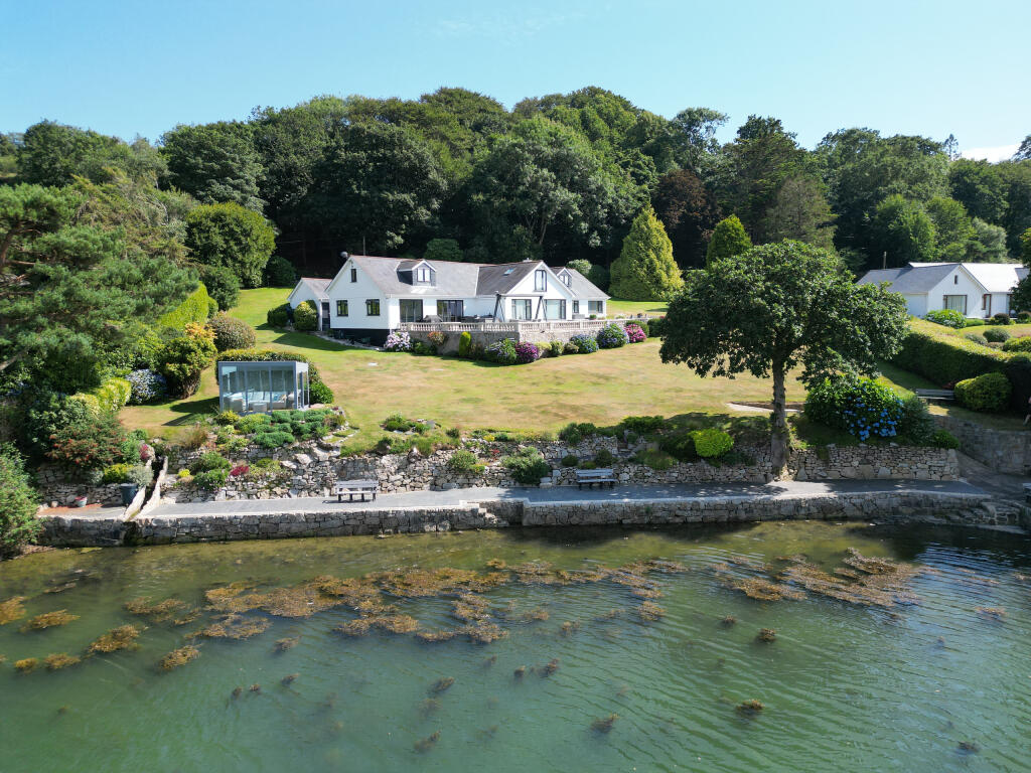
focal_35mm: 24
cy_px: 386
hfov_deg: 71.6
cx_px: 516
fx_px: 715
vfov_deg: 56.8
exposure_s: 1/2000
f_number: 1.7
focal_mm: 6.72
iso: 150
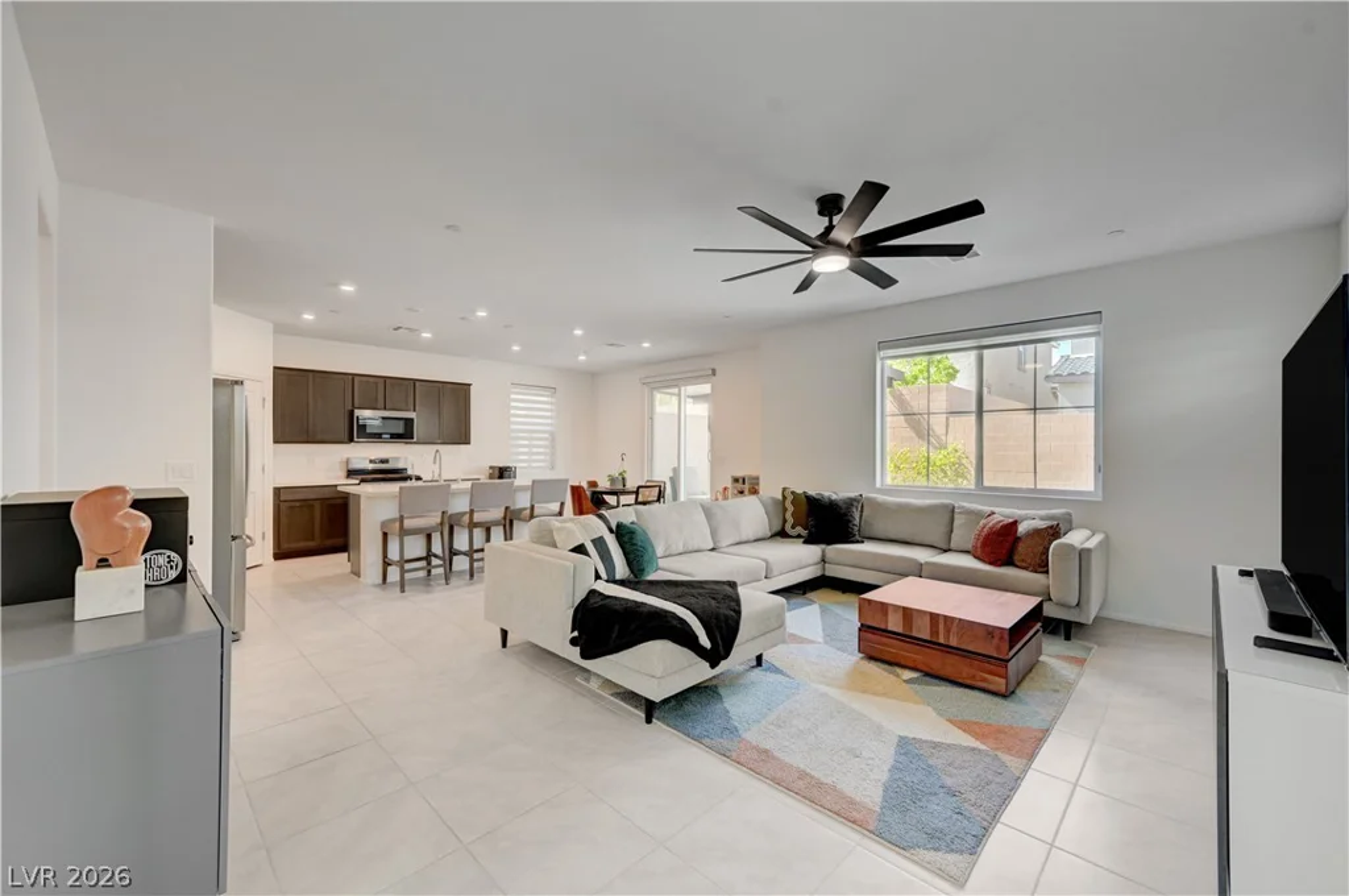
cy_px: 448
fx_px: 524
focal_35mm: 14
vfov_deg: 81.1
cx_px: 674
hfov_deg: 104.3
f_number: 8
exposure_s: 1/20
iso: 800
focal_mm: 14
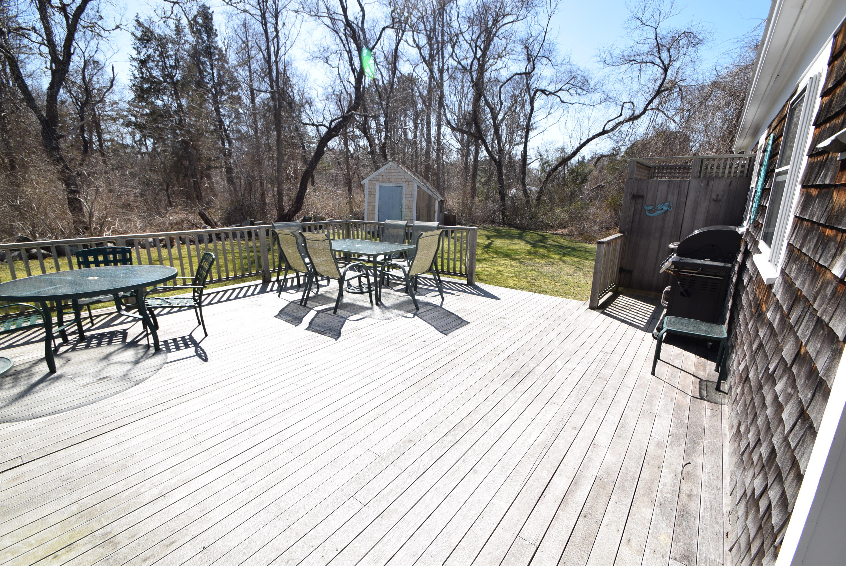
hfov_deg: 100.3
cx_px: 423
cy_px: 283
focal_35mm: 15
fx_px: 353
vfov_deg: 77.4
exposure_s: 1/400
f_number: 10
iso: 200
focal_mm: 10
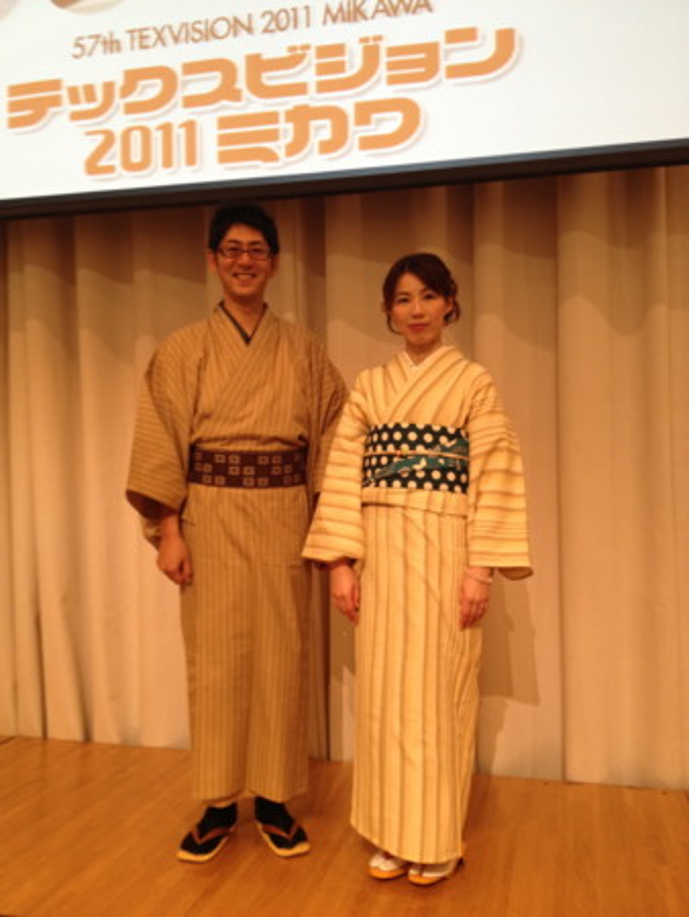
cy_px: 458
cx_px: 344
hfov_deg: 40.7
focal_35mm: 35
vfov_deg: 52.6
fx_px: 928
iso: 100
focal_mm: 4.28
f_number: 2.4
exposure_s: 1/20
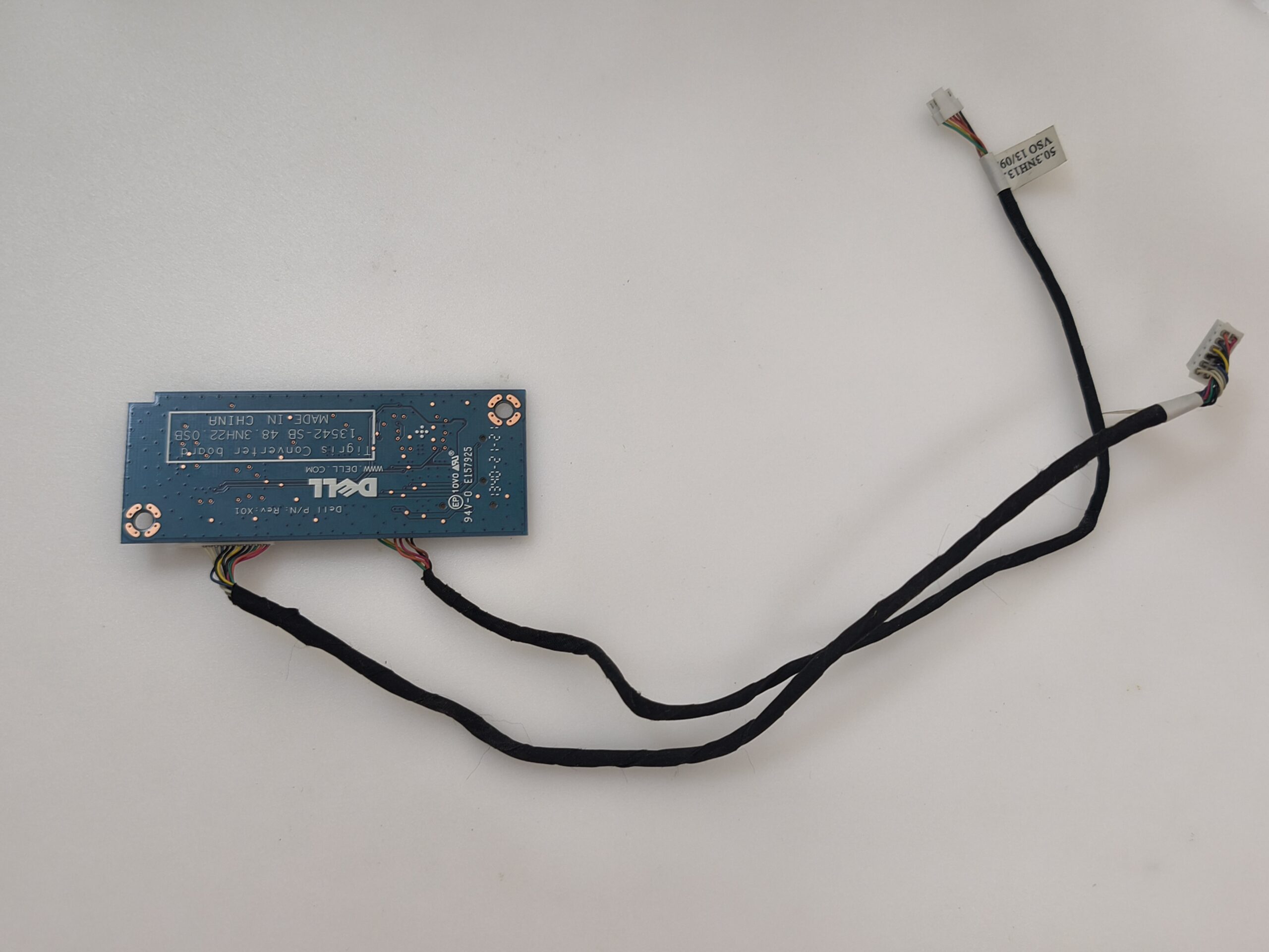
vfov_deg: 40.7
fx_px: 1283
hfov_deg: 52.6
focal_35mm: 35
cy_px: 476
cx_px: 634
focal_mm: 6.57
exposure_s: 1/50
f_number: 1.6
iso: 250
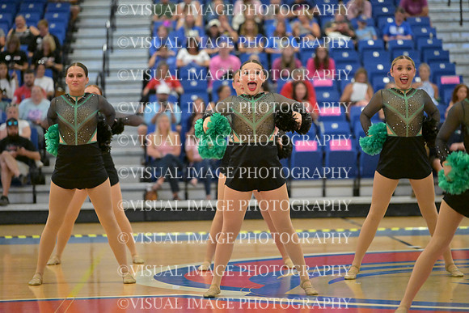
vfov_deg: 9.2
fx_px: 1955
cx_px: 234
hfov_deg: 13.7
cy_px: 156
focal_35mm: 150
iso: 10000
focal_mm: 150
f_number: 2.8
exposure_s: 1/1000
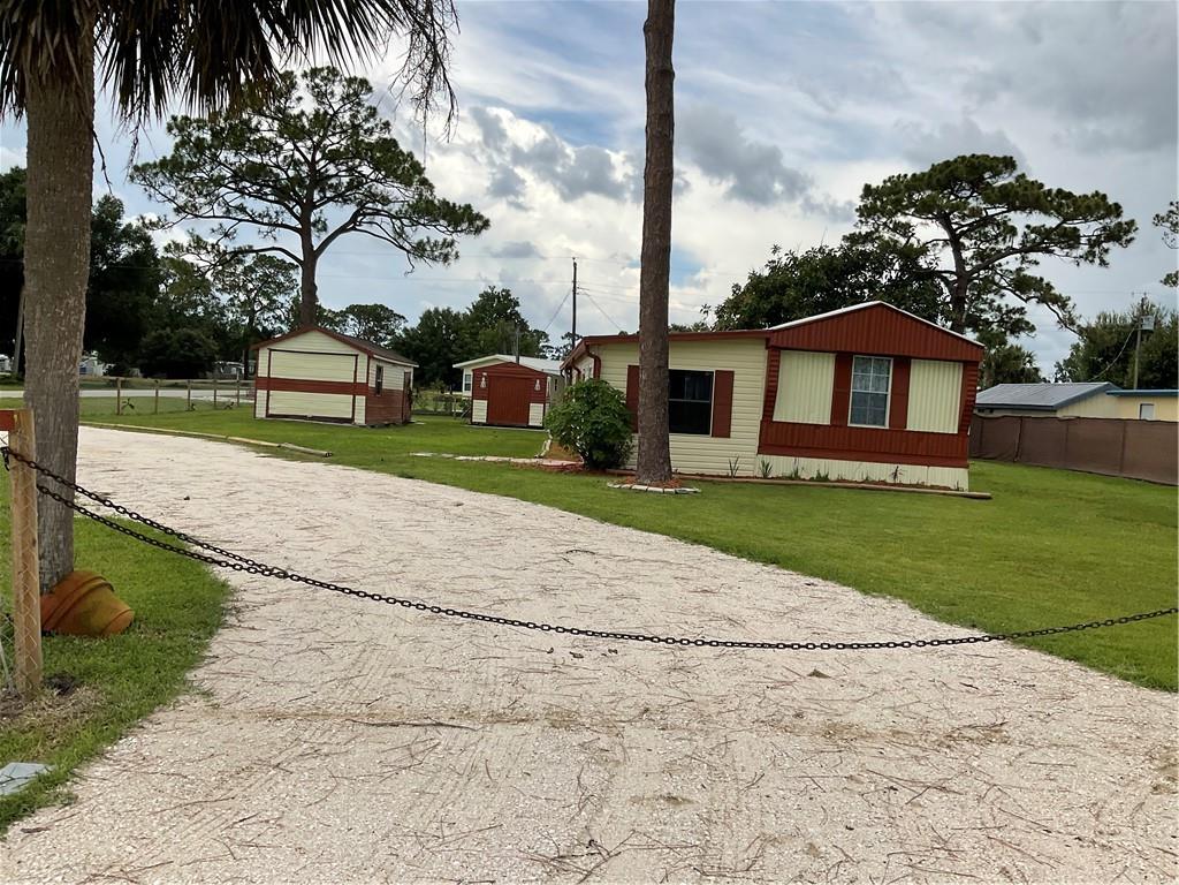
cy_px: 442
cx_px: 590
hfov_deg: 61.7
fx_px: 988
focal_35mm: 29
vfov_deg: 48.2
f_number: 1.8
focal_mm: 3
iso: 16
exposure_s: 1/2058
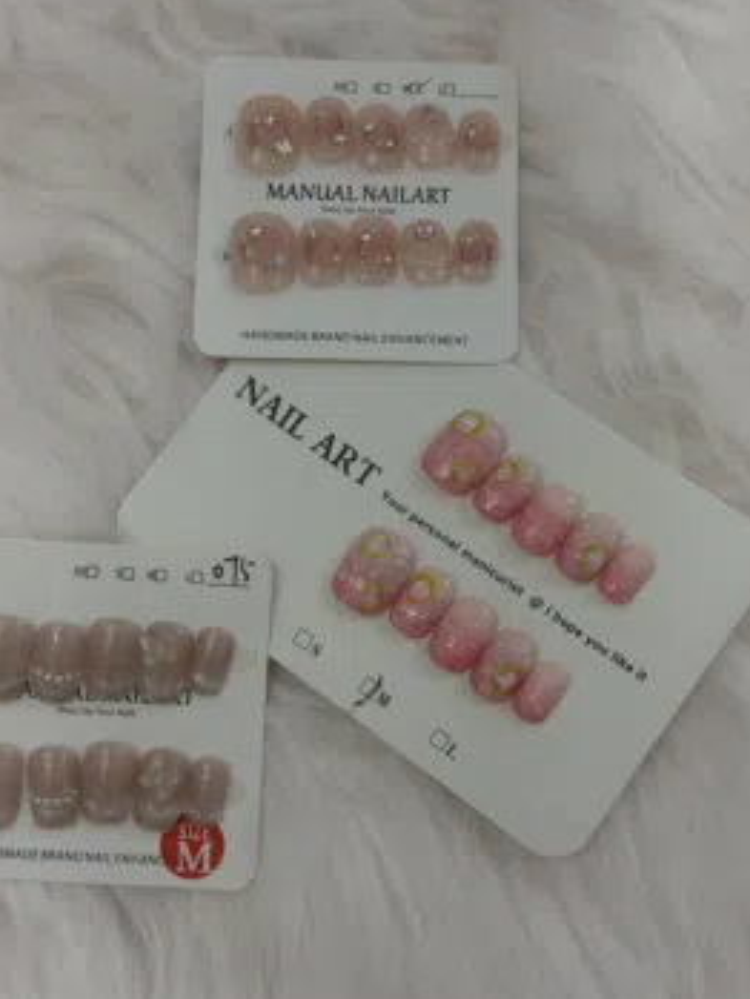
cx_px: 332
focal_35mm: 55
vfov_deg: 34.9
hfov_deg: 26.6
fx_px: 1588
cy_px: 467
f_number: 1.78
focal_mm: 6.76
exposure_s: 1/50
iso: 64
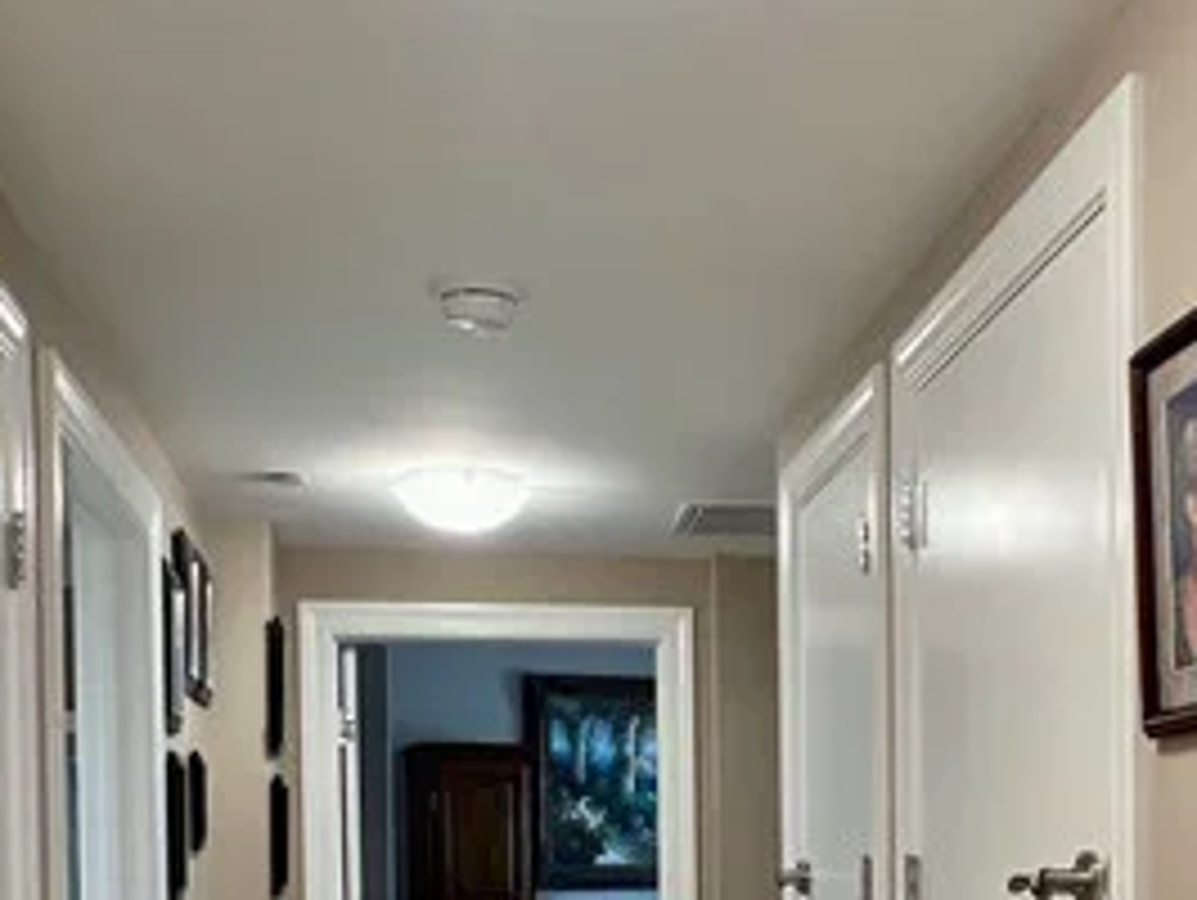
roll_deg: +0.4
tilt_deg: -2.3
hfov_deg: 37.6
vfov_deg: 27.2
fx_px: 1731
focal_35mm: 50
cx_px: 837
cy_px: 936
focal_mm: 1.57
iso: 160
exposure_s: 1/60
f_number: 1.8
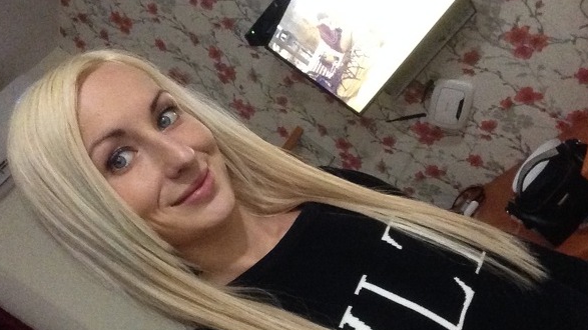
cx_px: 293
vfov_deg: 30.4
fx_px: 608
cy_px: 193
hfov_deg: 51.6
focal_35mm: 39
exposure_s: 1/15
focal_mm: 2.18
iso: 500
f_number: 2.4
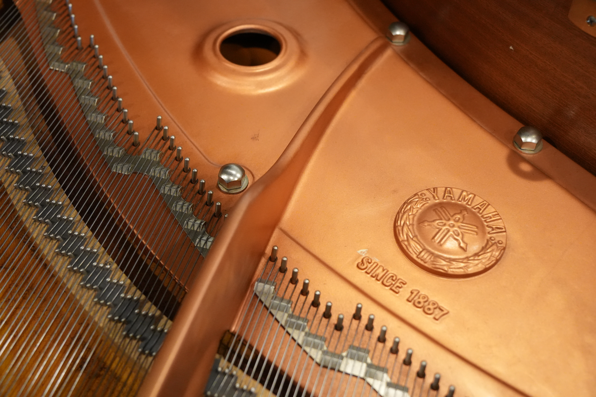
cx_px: 298
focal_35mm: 44
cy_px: 198
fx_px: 720
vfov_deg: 30.8
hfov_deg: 45.0
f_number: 2.8
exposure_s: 1/160
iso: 3200
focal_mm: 29
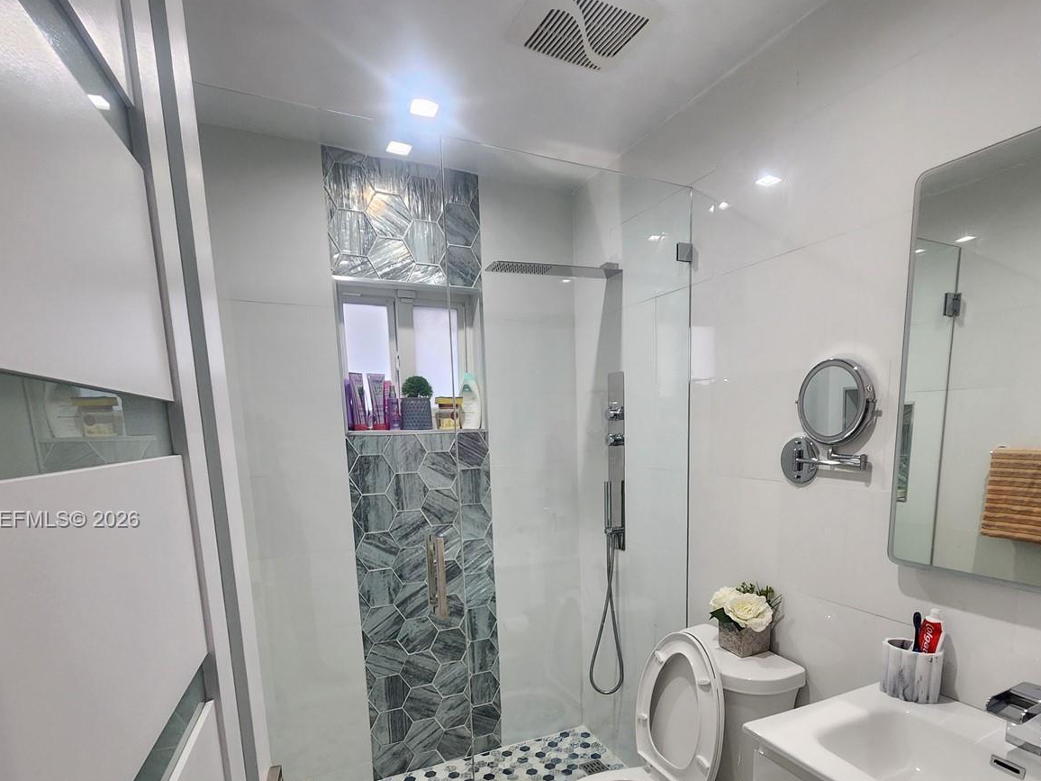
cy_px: 521
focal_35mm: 18
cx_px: 579
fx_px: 541
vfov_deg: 69.6
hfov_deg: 87.4
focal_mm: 2.2
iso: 250
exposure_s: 1/60
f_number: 2.2
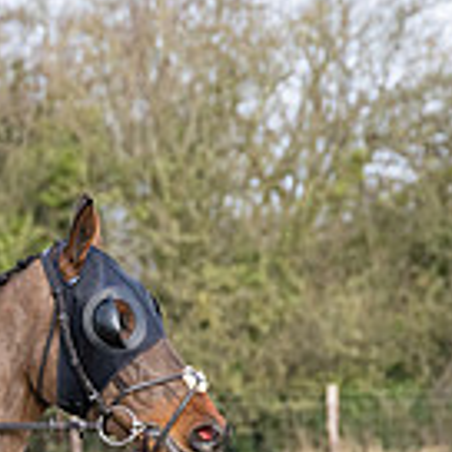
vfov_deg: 2.6
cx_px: -14
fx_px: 9794
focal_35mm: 663
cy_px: 723
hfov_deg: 2.6
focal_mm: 140
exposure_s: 1/1600
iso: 800
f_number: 5
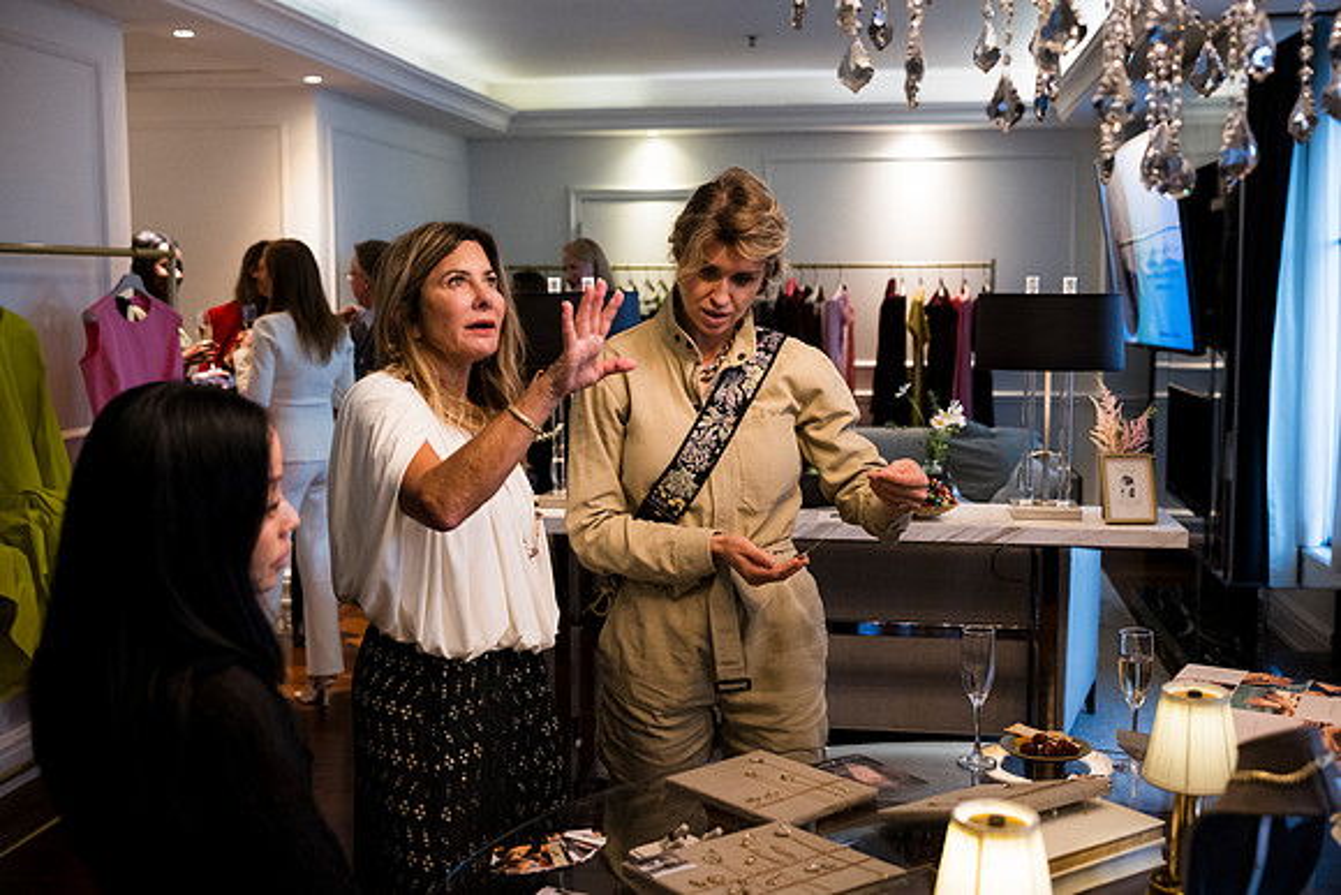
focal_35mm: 36
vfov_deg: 36.9
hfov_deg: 53.1
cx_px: 670
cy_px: 448
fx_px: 1341
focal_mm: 36
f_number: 3.2
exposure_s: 1/160
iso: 1800
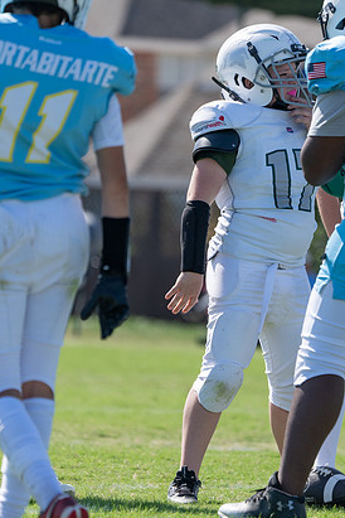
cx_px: 253
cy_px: 260
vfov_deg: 4.9
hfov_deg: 3.3
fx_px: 5994
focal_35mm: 417
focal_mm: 276
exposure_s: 1/1600
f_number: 5.6
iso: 320
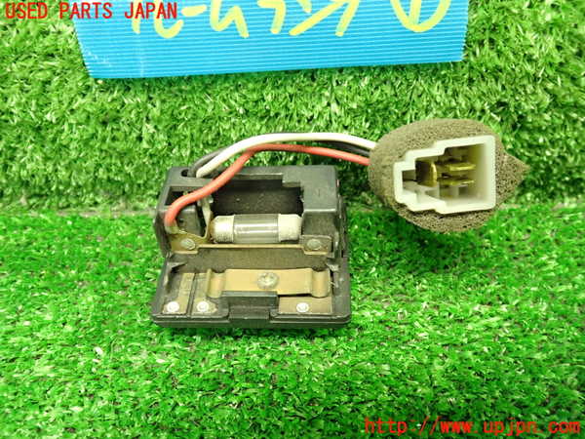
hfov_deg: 60.0
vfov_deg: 46.8
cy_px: 220
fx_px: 507
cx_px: 292
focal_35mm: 30
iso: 640
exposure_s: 1/30
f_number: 2.3
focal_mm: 5.4
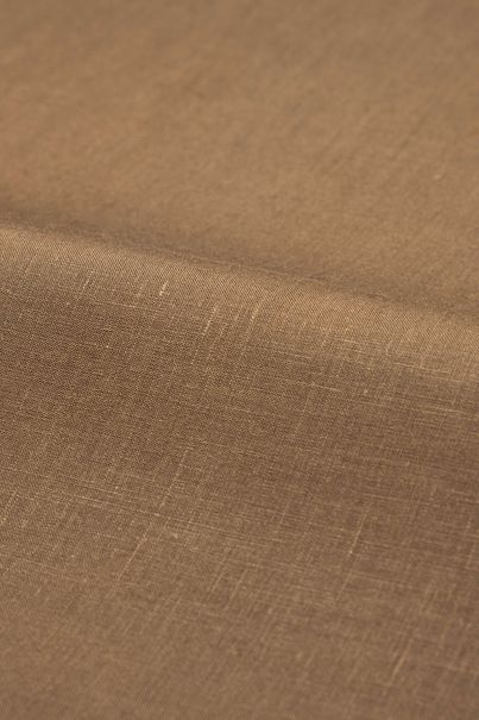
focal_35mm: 85
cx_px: 240
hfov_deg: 16.1
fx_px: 1697
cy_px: 360
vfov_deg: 23.9
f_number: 8
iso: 160
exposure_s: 1/100
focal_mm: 85
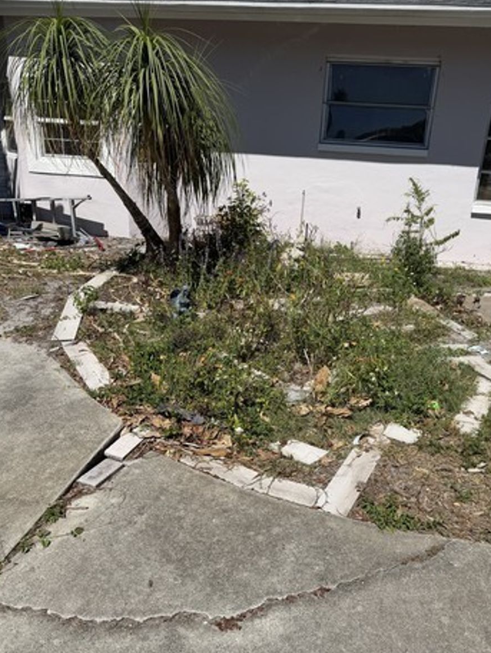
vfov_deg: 63.3
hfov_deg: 49.7
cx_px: 275
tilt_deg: -22.5
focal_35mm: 28
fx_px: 529
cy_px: 360
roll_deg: -4.0
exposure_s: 1/8130
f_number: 1.78
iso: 80
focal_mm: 6.76
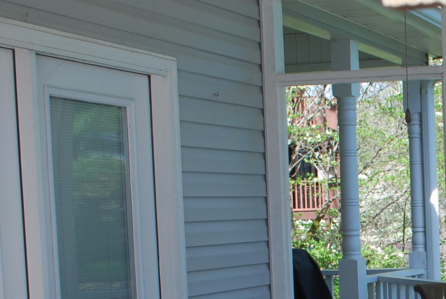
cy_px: 311
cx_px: 535
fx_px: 1043
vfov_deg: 16.0
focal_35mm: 84
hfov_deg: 22.3
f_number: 9
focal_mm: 20
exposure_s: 1/125
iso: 200
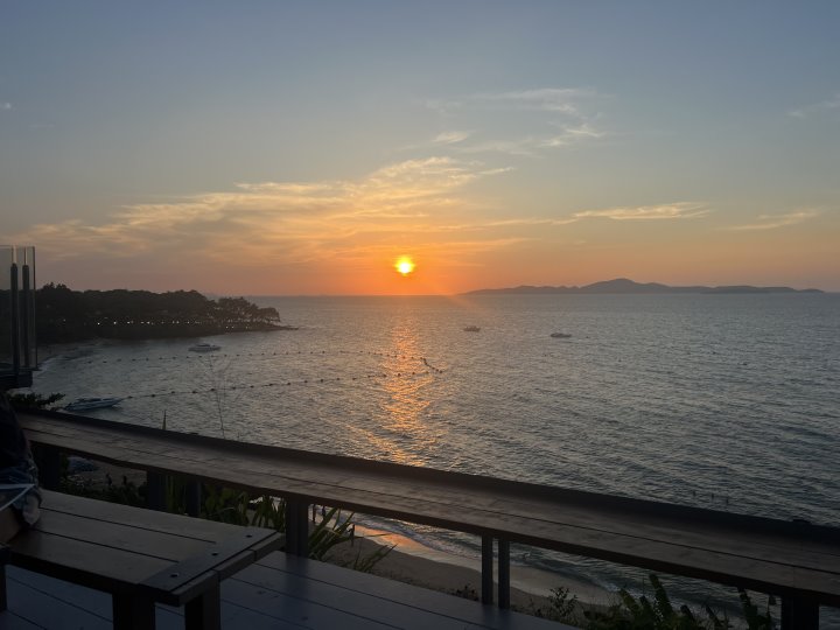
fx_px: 631
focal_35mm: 26
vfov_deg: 53.1
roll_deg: +0.6
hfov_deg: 67.3
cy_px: 315
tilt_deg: -4.4
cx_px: 420
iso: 50
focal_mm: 5.7
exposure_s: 1/2299
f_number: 1.5
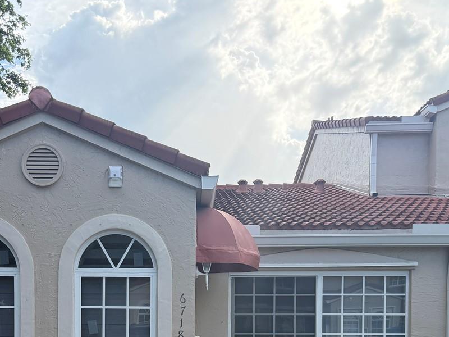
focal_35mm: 48
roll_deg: +0.4
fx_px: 623
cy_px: 333
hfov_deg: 39.4
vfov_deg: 28.5
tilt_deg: -1.1
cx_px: 171
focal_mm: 6.76
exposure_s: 1/2053
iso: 100
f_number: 1.78
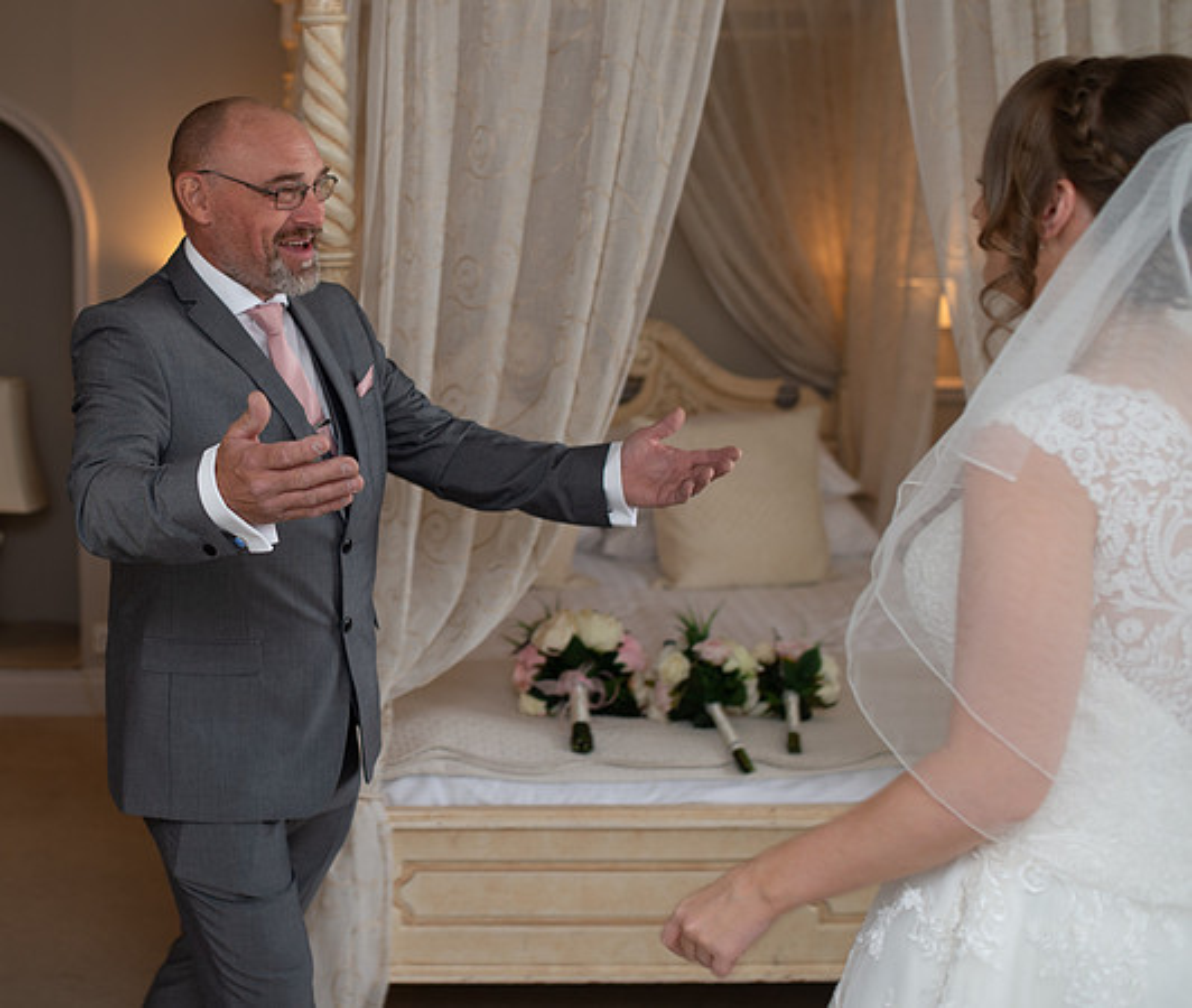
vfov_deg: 30.4
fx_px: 1853
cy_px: 430
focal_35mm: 51
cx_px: 270
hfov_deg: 34.7
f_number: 2.5
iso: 200
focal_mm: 35
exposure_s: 1/100
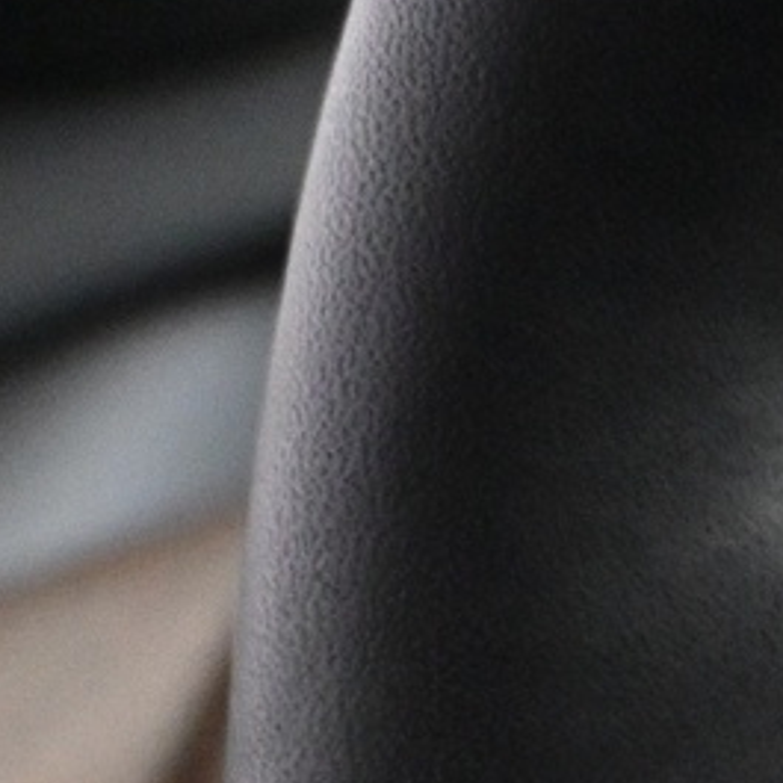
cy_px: 1220
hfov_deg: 10.1
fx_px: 4281
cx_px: 1152
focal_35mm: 167
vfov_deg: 10.1
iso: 4000
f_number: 4
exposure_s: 1/80
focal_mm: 21.5
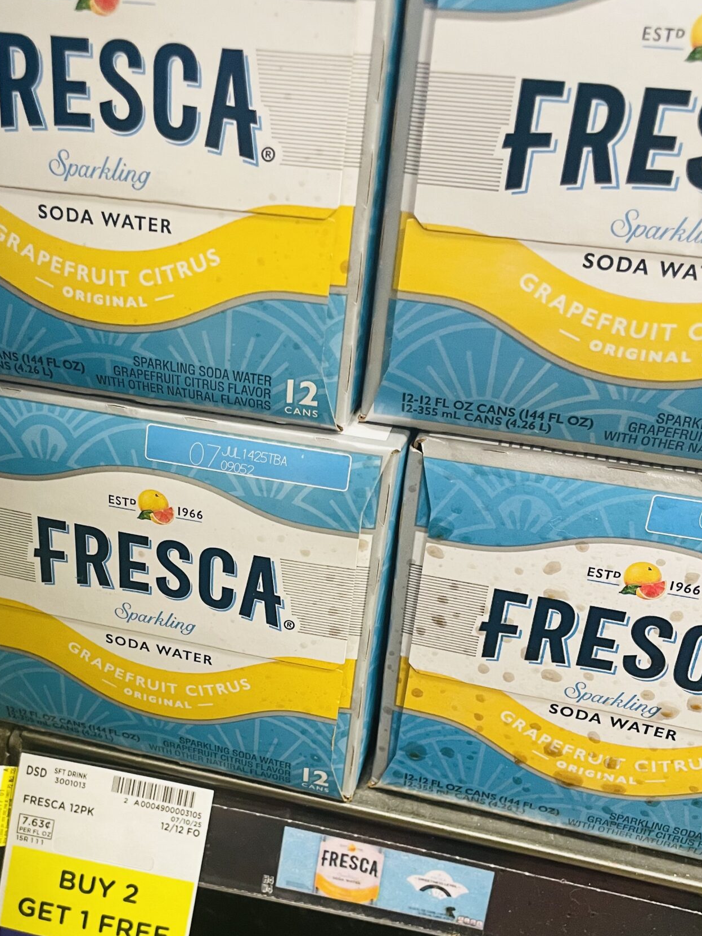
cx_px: 230
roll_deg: -2.8
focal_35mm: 40
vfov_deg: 45.8
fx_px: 1082
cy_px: 652
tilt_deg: -34.3
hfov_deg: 35.6
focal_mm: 4.2
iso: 200
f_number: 1.6
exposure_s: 1/60
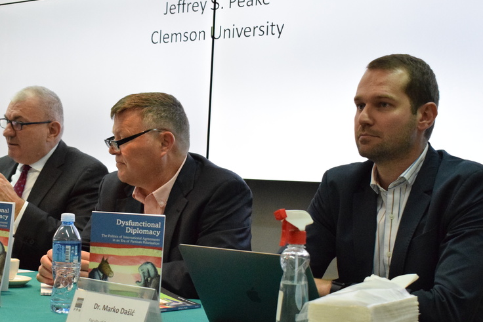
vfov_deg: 21.0
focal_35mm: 65
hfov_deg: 30.8
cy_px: 201
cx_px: 158
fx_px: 868
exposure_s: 1/400
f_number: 4.2
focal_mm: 31
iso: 6400
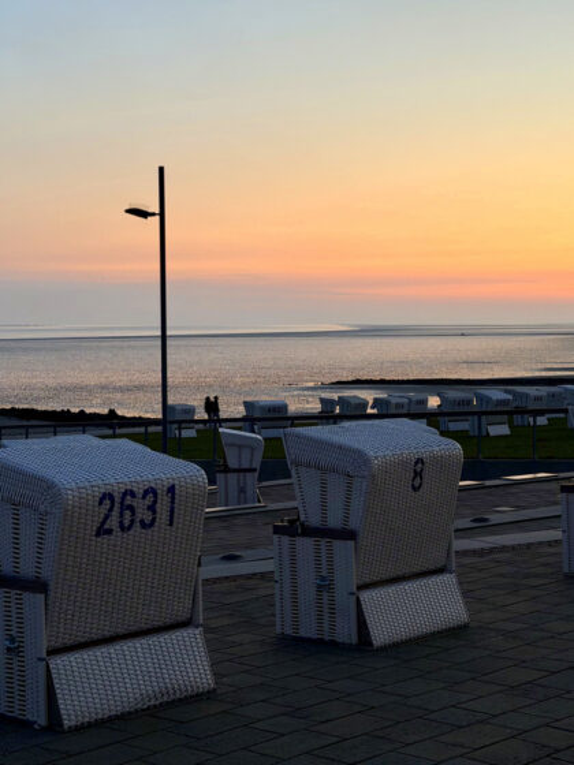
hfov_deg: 30.3
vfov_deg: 39.7
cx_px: 287
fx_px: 1061
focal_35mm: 48
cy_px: 382
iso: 125
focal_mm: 6.76
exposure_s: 1/60
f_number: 1.78
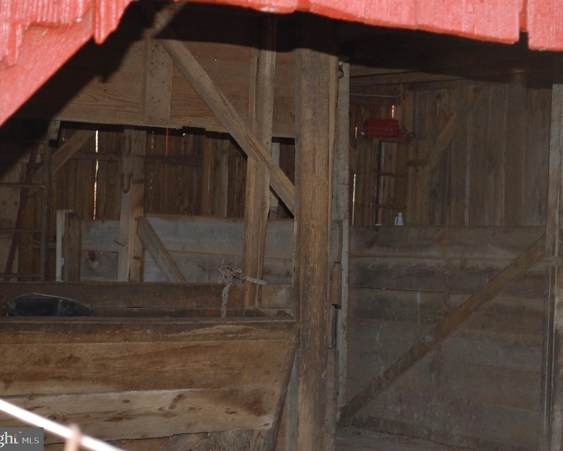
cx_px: 311
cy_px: 225
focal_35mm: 94
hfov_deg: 20.5
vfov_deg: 16.4
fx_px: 1559
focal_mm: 55
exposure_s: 1/60
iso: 560
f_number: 5.6
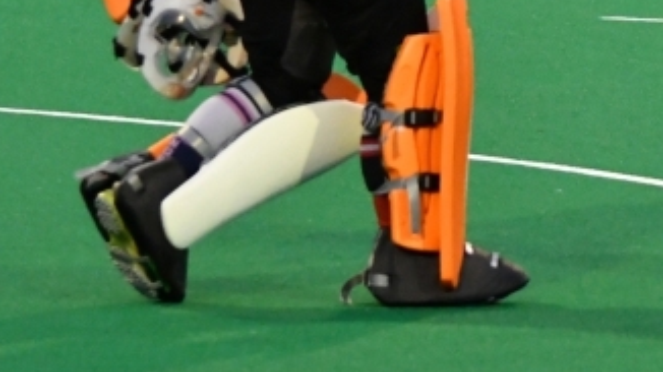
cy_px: -99
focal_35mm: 540
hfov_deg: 4.0
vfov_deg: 2.2
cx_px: 637
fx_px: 9489
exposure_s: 1/800
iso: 8000
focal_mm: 105
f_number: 4.8
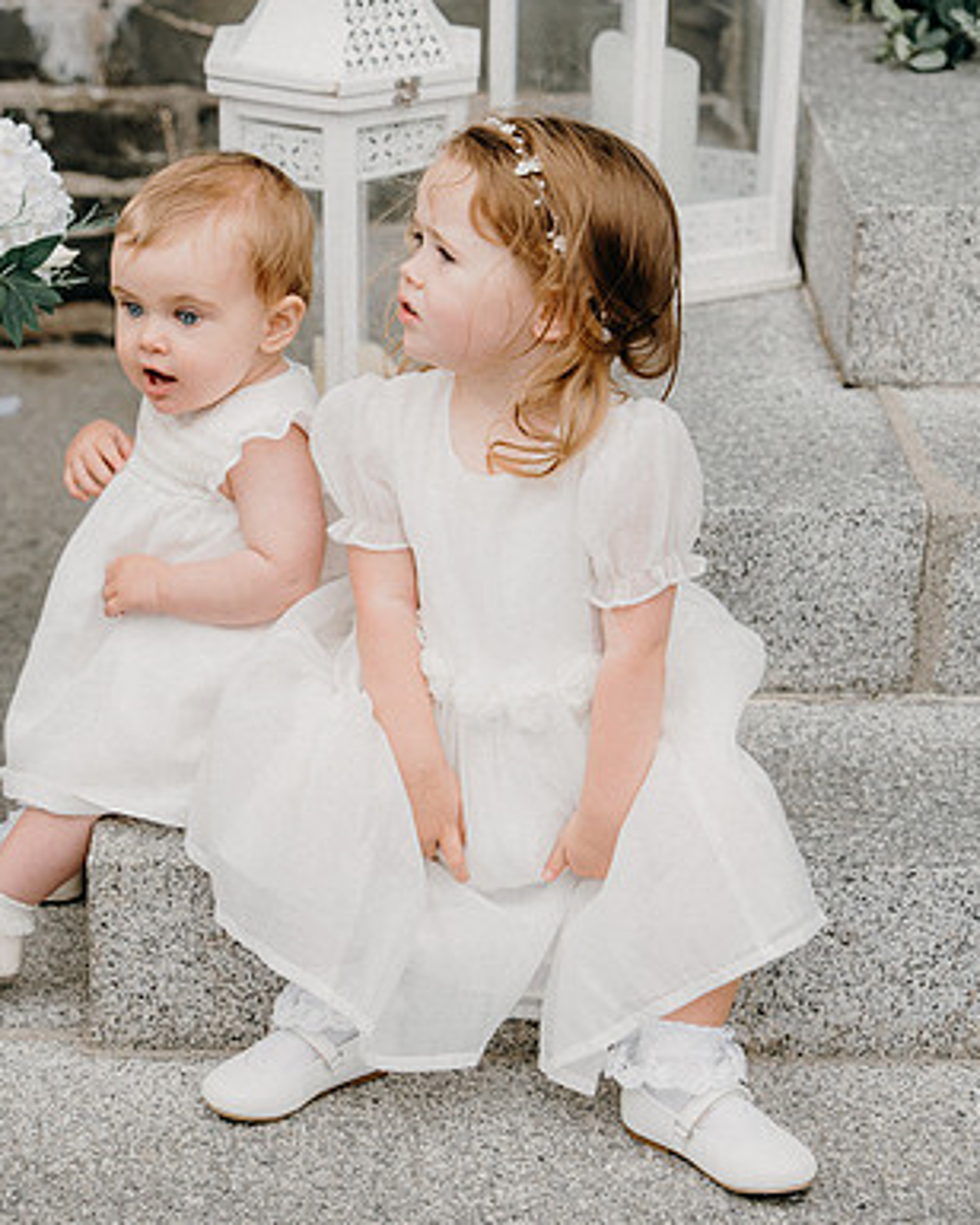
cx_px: 283
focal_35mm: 99
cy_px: 612
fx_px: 3589
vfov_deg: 19.4
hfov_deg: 15.5
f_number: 3.5
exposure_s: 1/200
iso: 125
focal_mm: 70
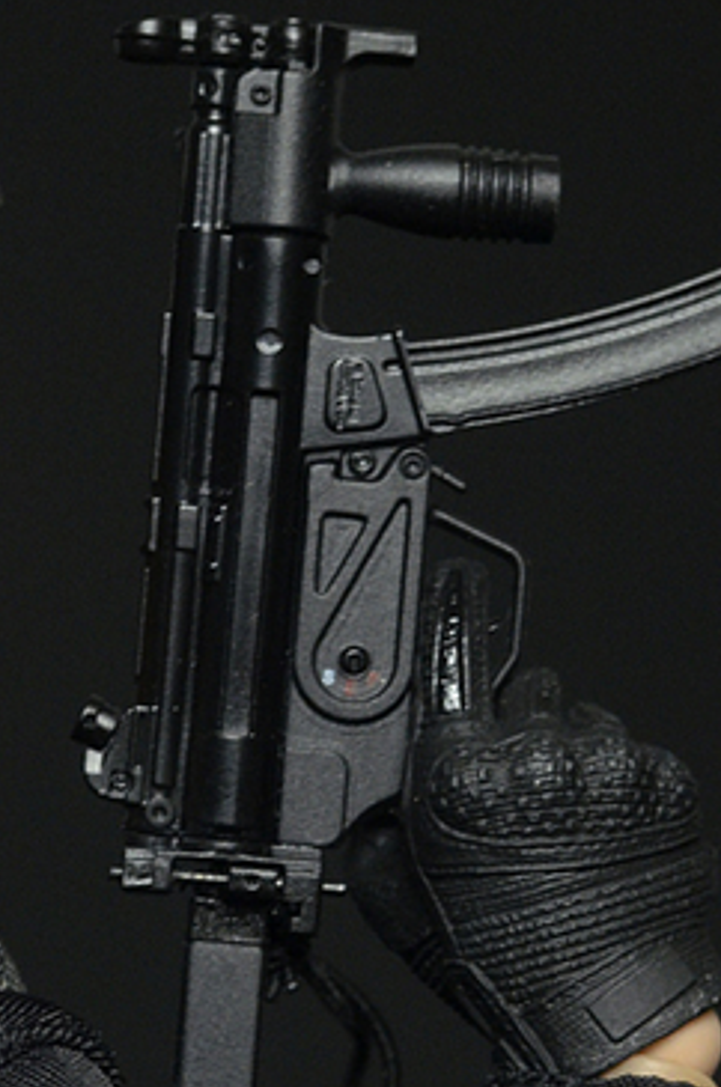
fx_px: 4674
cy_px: 877
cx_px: 134
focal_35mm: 155
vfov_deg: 13.2
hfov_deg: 8.8
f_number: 7.1
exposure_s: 1/80
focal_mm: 50
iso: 1000
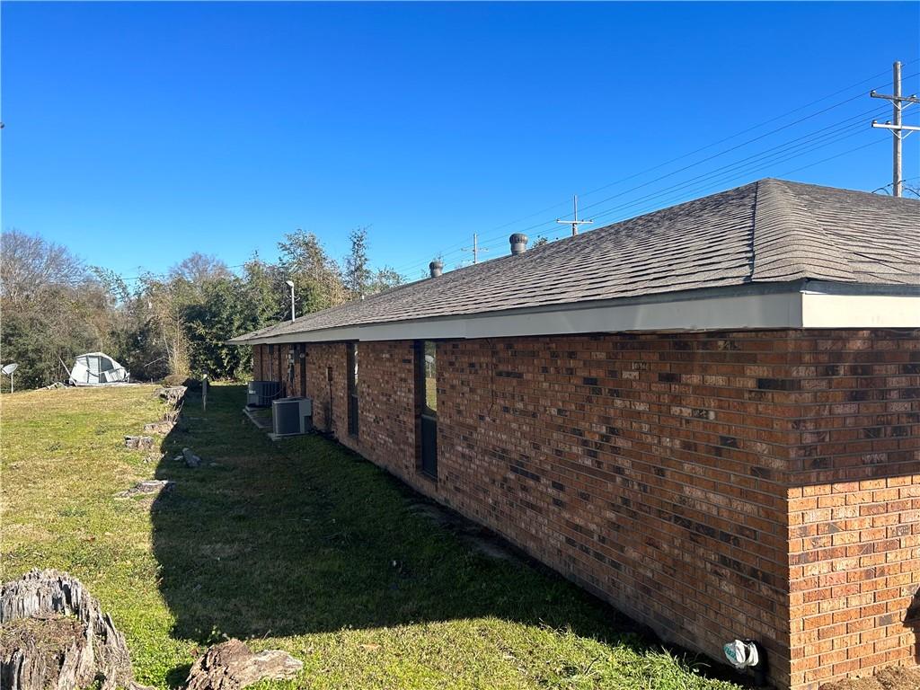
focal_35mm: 26
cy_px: 345
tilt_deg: -0.8
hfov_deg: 67.3
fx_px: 691
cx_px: 460
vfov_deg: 53.1
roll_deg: +0.7
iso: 50
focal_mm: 5.7
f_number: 1.5
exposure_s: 1/2762
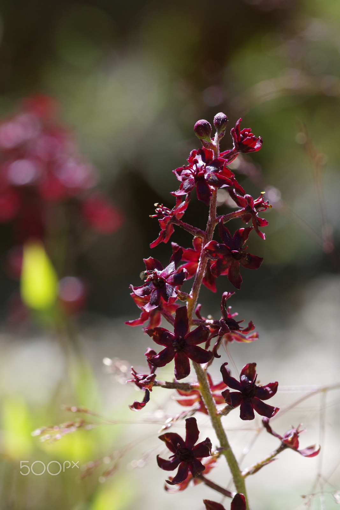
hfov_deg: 9.2
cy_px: 255
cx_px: 170
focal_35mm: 150
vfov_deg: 13.7
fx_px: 2124
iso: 500
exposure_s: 1/400
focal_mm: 100
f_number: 8
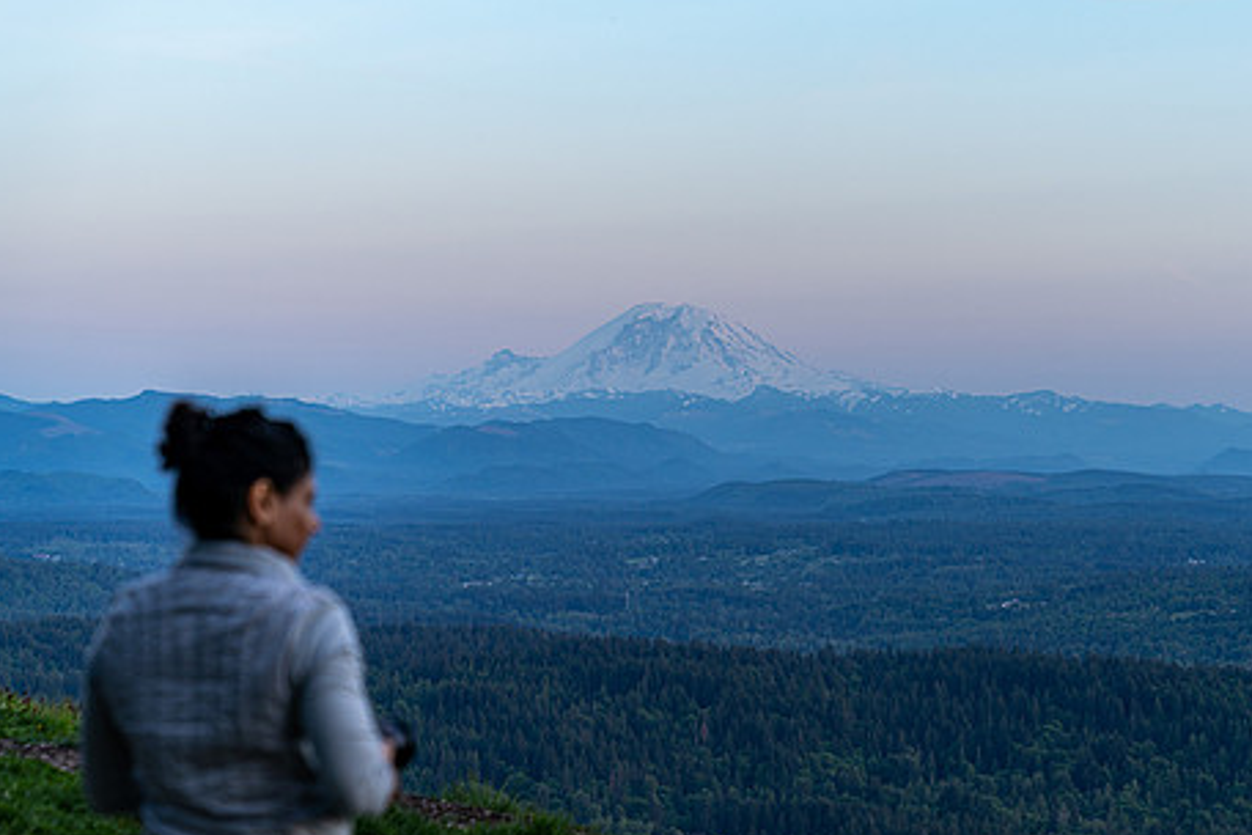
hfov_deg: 22.8
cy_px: 328
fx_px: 3095
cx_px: 782
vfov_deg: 15.3
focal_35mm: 89
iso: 100
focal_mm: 70
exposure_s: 1/100
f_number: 3.5
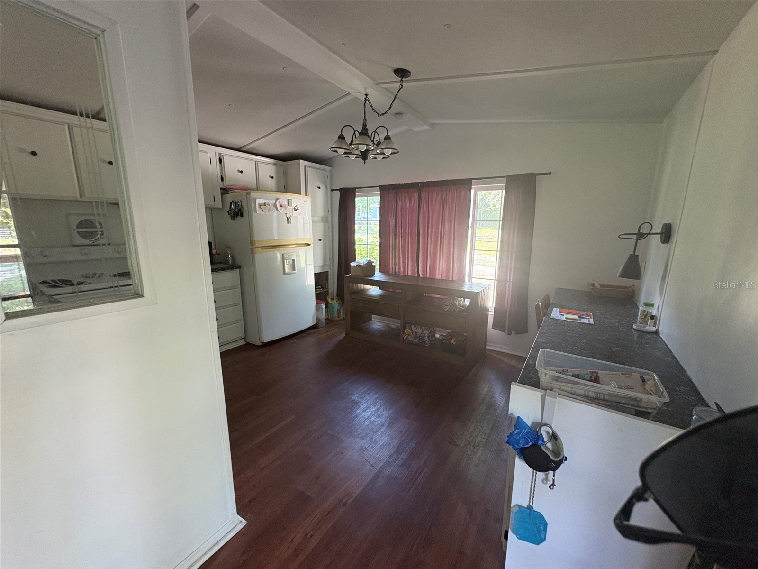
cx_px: 379
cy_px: 284
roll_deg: -0.3
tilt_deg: -11.6
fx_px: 307
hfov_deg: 102.1
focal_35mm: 14
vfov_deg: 85.7
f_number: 2.2
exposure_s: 1/60
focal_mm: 2.22
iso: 400
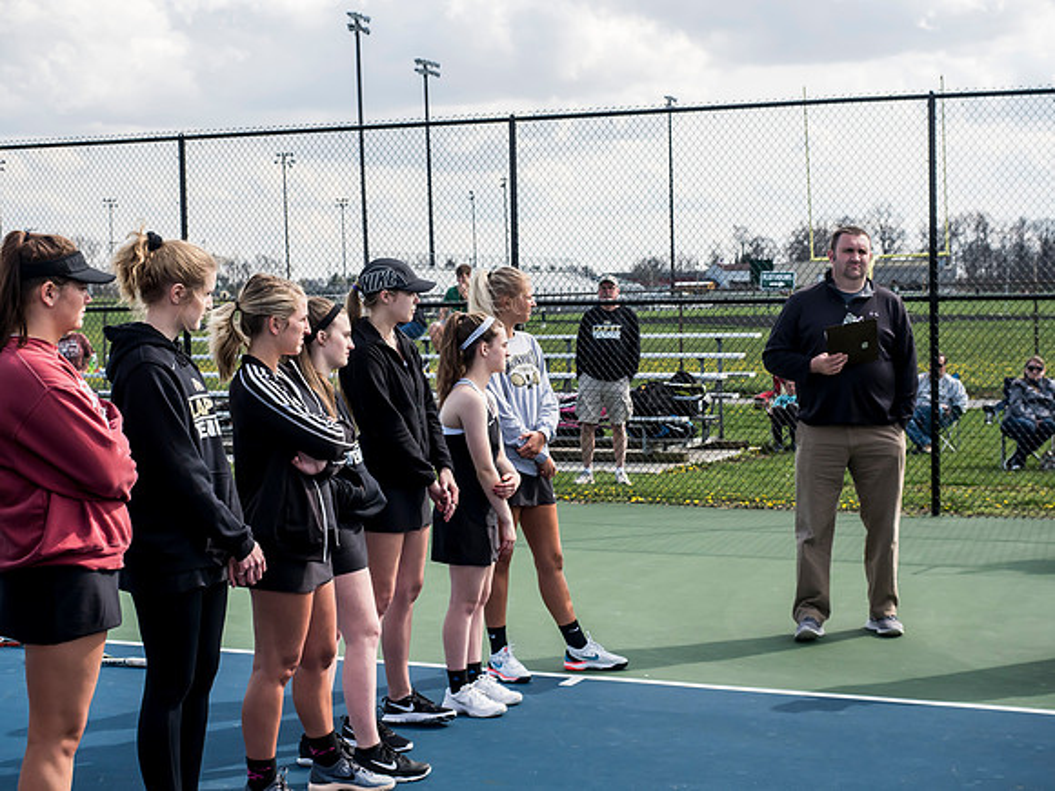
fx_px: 1890
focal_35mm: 62
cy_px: 396
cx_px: 528
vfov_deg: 23.7
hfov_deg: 31.2
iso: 400
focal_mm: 31
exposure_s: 1/1000
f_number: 5
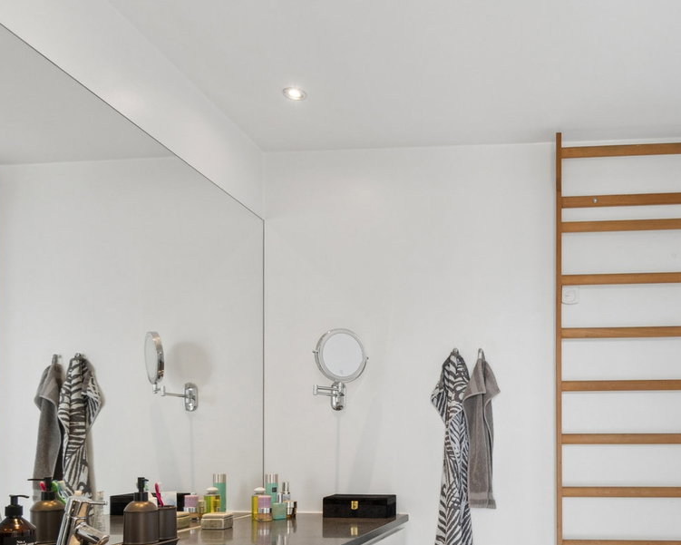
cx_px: 515
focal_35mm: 33
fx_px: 665
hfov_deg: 51.8
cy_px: 448
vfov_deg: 42.3
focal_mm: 11
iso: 200
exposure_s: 1/25
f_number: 8
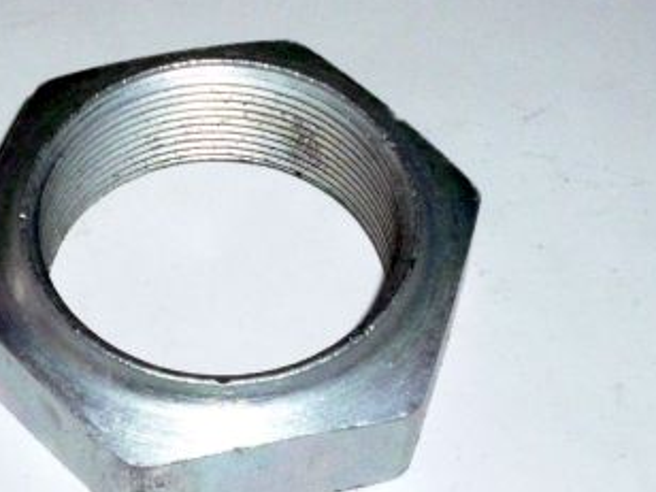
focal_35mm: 109
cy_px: 330
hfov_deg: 18.0
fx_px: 2066
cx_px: 213
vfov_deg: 13.6
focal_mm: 10
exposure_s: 1/60
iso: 1600
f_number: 4.4
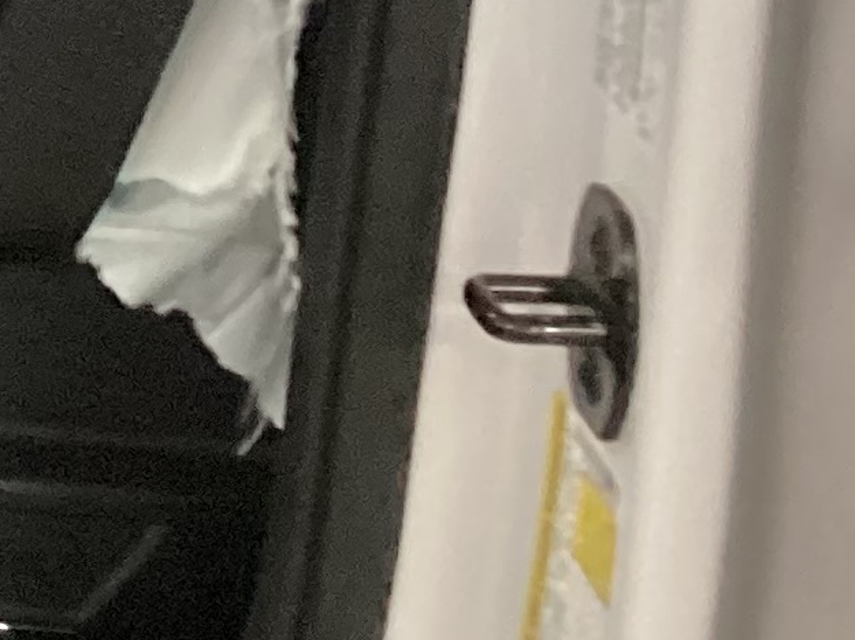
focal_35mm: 162
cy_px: -808
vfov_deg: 8.5
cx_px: -1008
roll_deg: -0.4
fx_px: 3999
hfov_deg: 10.8
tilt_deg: -19.0
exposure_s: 1/40
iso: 400
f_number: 2.4
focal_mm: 3.3
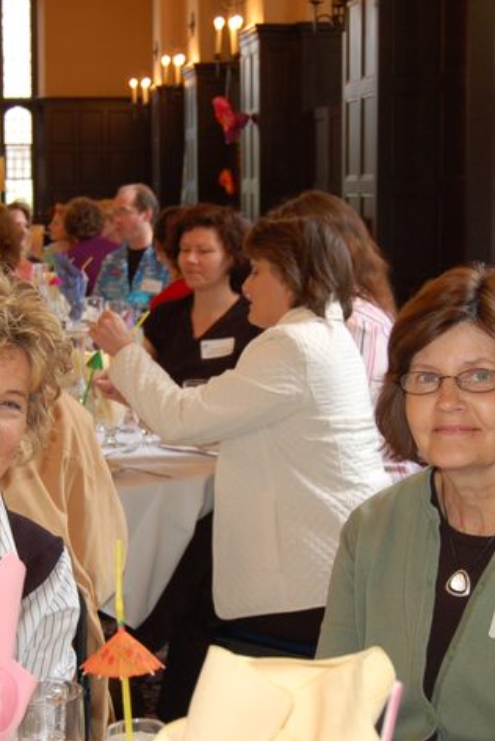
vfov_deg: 26.6
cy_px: 378
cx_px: 221
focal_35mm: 76
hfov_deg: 18.0
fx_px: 1565
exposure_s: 1/60
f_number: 4.2
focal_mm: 30
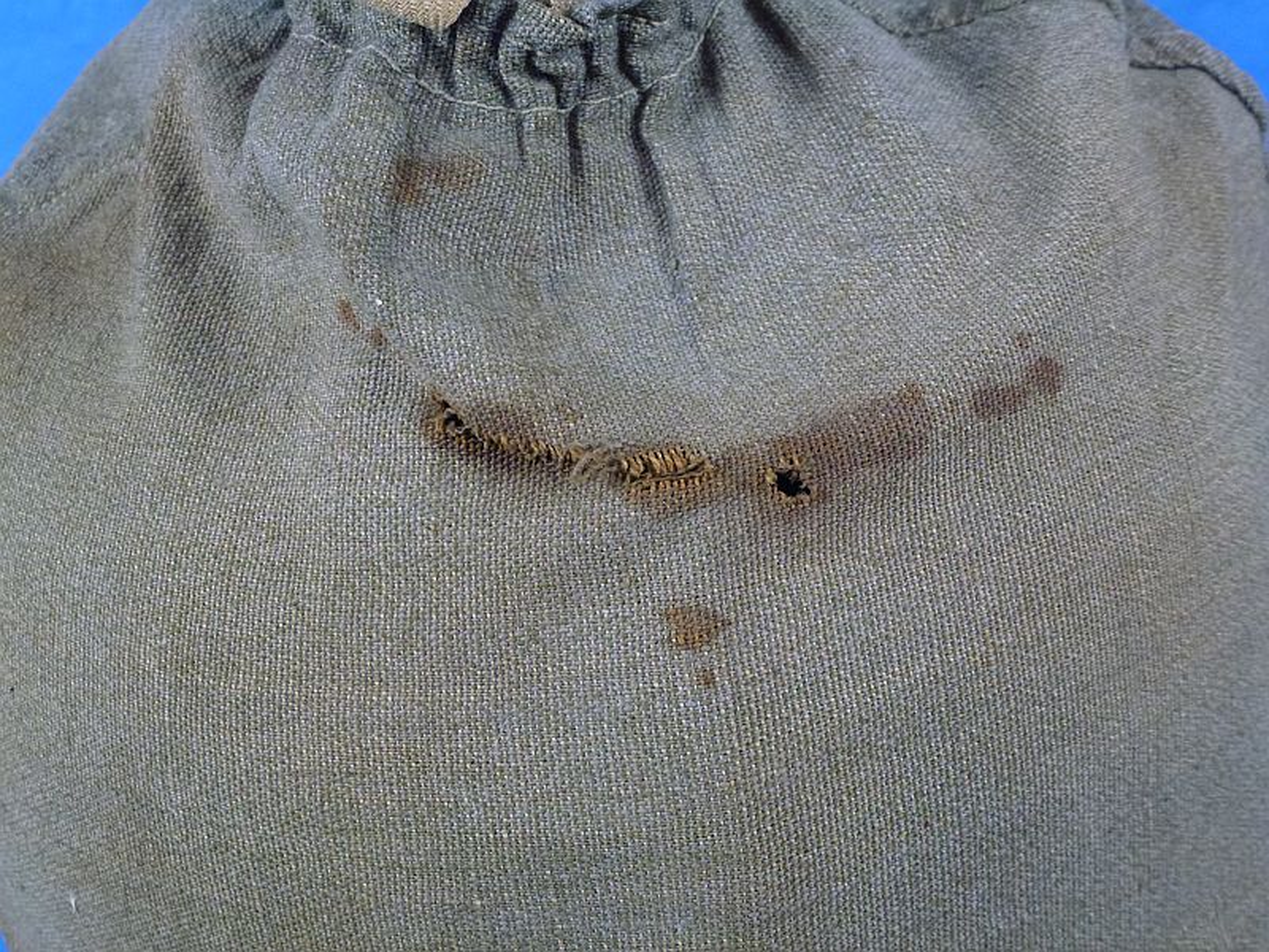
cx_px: 634
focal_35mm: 52
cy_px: 476
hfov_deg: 36.8
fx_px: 1906
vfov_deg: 28.0
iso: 400
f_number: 4.3
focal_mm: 9.4
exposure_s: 1/80
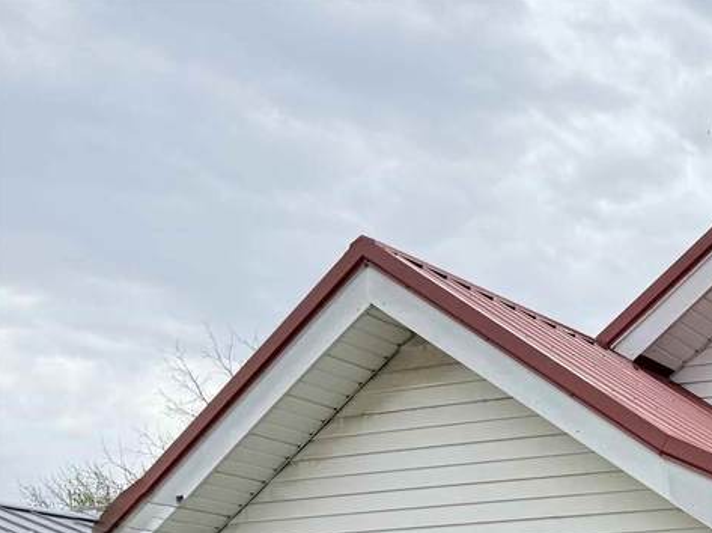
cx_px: 959
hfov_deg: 25.2
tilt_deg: +2.0
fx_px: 1336
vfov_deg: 20.4
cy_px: 720
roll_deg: -0.6
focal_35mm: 65
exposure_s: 1/6173
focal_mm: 6.76
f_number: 1.78
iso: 80
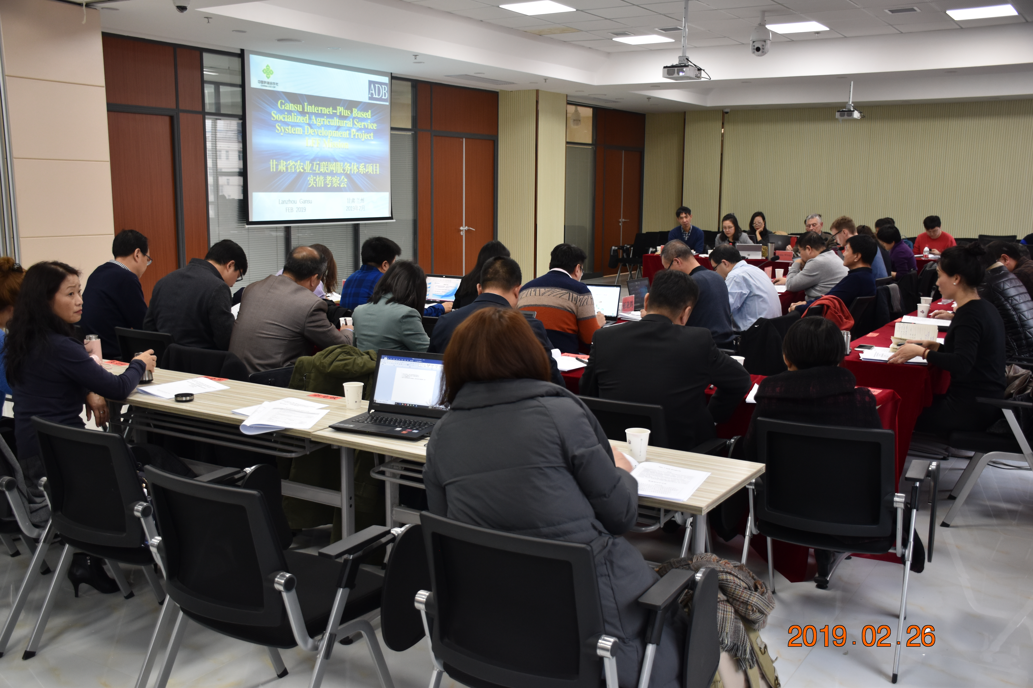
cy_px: 344
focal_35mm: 34
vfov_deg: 38.4
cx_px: 516
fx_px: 990
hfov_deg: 55.1
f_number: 3.8
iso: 500
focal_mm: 23
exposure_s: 1/40
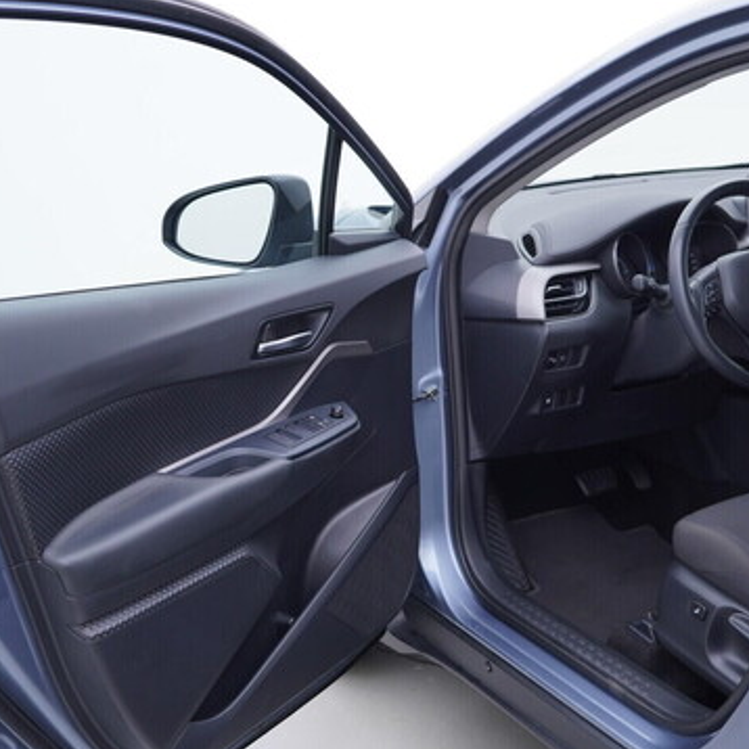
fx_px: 1151
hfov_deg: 36.0
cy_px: 369
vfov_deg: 36.1
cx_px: 427
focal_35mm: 47
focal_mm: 24
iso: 125
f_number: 3.2
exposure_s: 1/50
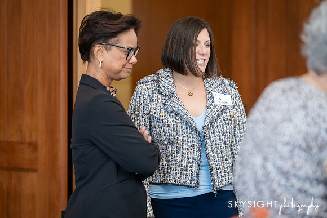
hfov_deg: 15.4
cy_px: 109
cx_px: 164
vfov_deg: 10.3
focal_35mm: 133
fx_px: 1206
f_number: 2.8
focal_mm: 130
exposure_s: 1/1000
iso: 3200
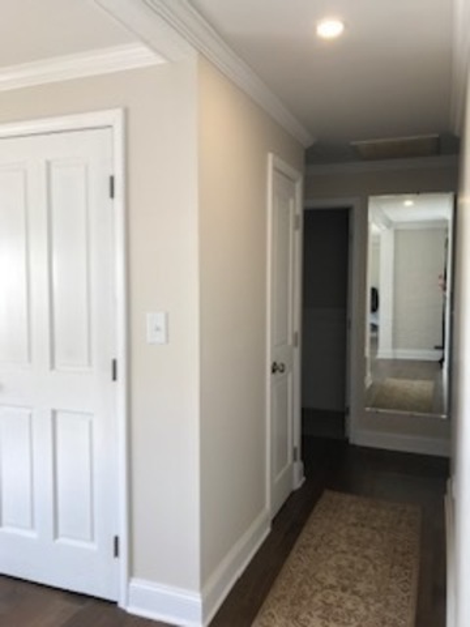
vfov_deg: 63.4
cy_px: 314
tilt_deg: -3.0
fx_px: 507
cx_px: 235
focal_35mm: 28
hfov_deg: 49.7
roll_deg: +1.0
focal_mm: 3.99
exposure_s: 1/60
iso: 20
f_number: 1.8
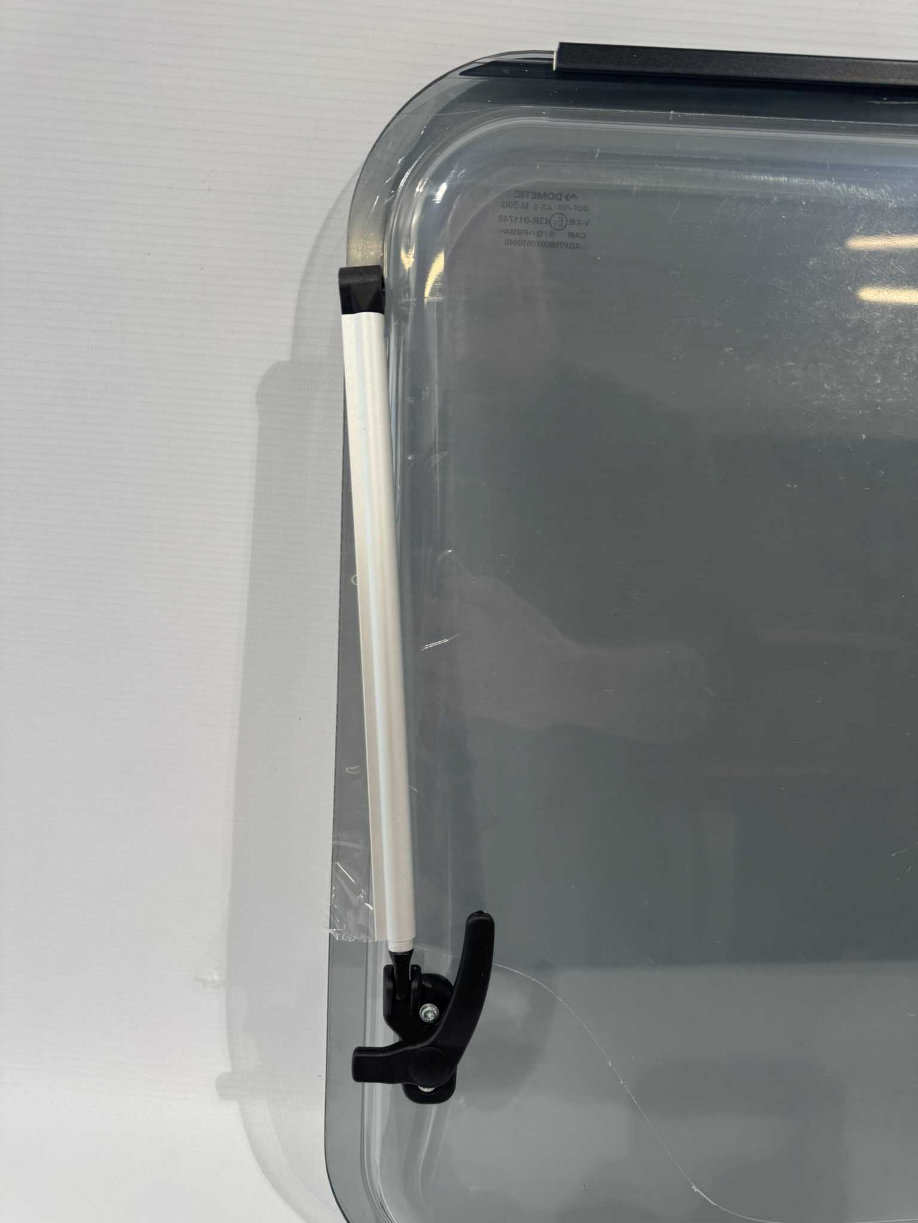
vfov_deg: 71.6
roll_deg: -2.4
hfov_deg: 56.8
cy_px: 612
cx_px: 459
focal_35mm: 24
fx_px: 849
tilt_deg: -23.2
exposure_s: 1/147
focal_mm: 6.76
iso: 64
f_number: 1.78
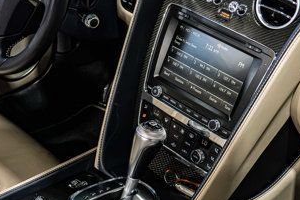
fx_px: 683
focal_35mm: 82
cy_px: 162
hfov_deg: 24.7
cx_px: 106
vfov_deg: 16.5
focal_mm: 24
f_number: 4
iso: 1250
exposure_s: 1/80
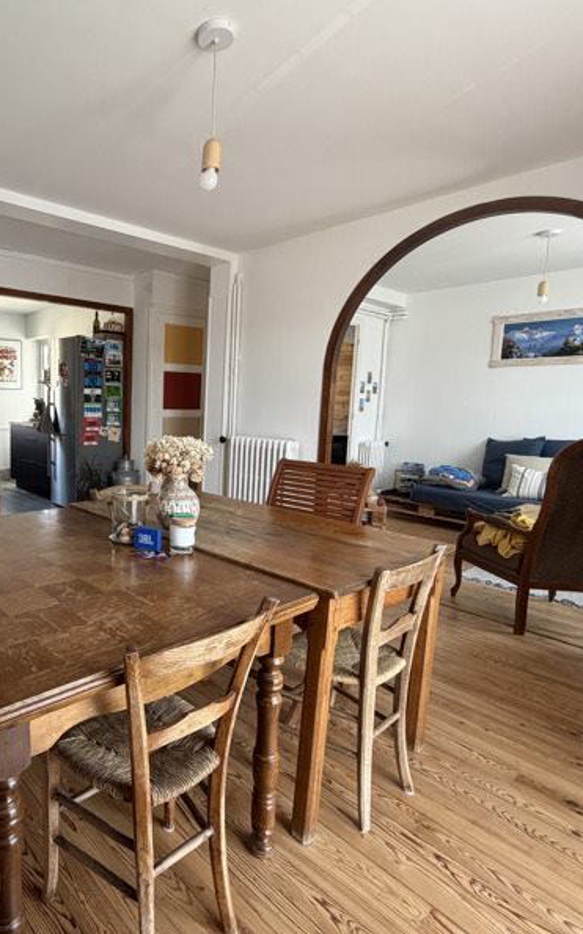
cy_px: 464
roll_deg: -0.8
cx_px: 134
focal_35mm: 20
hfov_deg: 56.2
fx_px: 509
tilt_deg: -7.8
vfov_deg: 85.1
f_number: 2.2
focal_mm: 2.22
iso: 250
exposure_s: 1/121
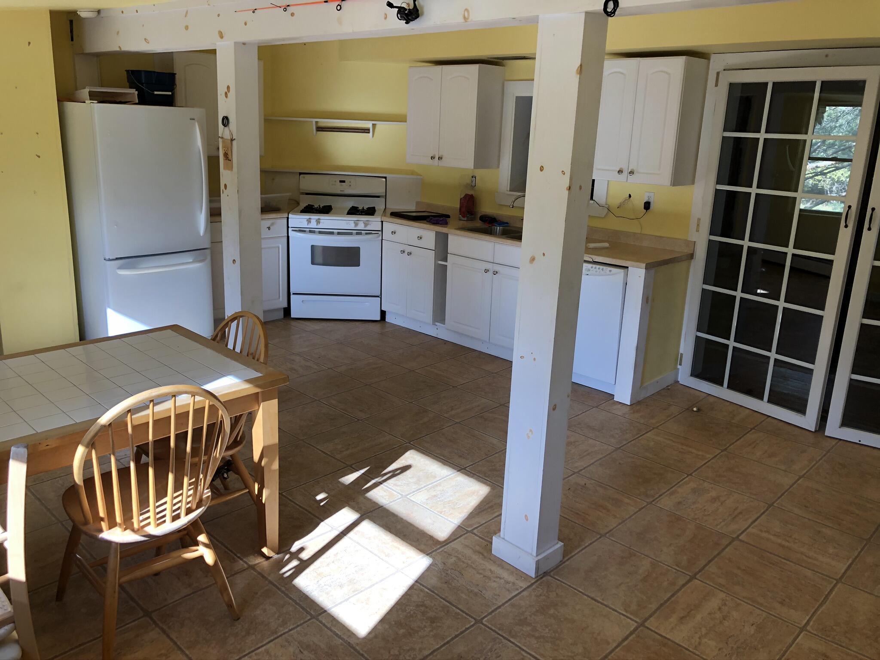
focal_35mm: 28
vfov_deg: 49.7
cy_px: 330
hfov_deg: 63.4
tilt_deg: -15.4
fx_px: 712
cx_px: 440
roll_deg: -2.7
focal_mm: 3.99
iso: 32
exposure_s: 1/120
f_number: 1.8
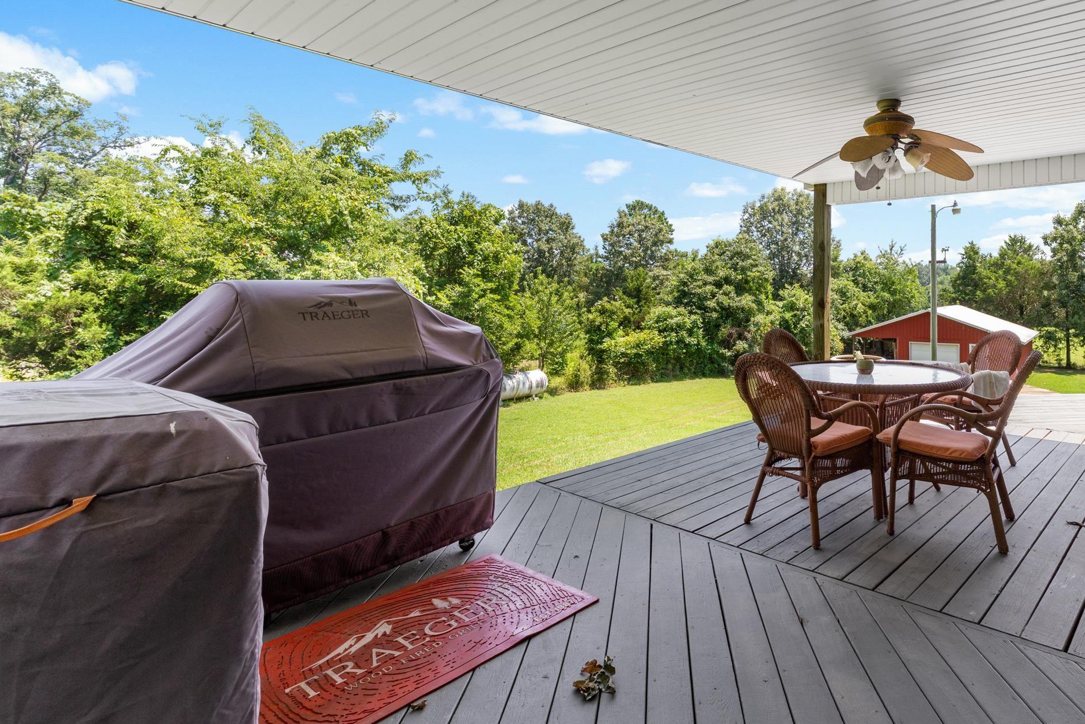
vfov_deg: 61.4
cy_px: 289
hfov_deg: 81.2
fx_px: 603
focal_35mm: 20
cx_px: 722
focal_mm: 10
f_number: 9
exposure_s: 1/40
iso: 200
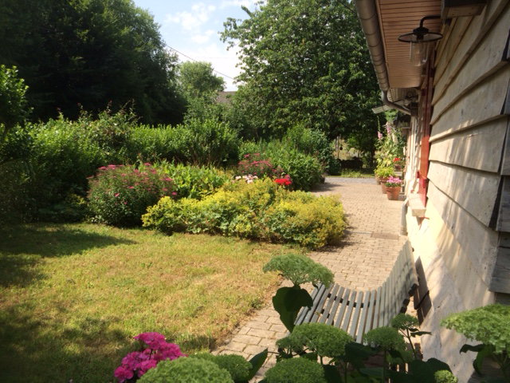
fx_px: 427
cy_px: 192
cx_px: 255
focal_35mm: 29
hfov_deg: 61.7
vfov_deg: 48.2
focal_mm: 4.15
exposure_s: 1/1414
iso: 32
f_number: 2.2
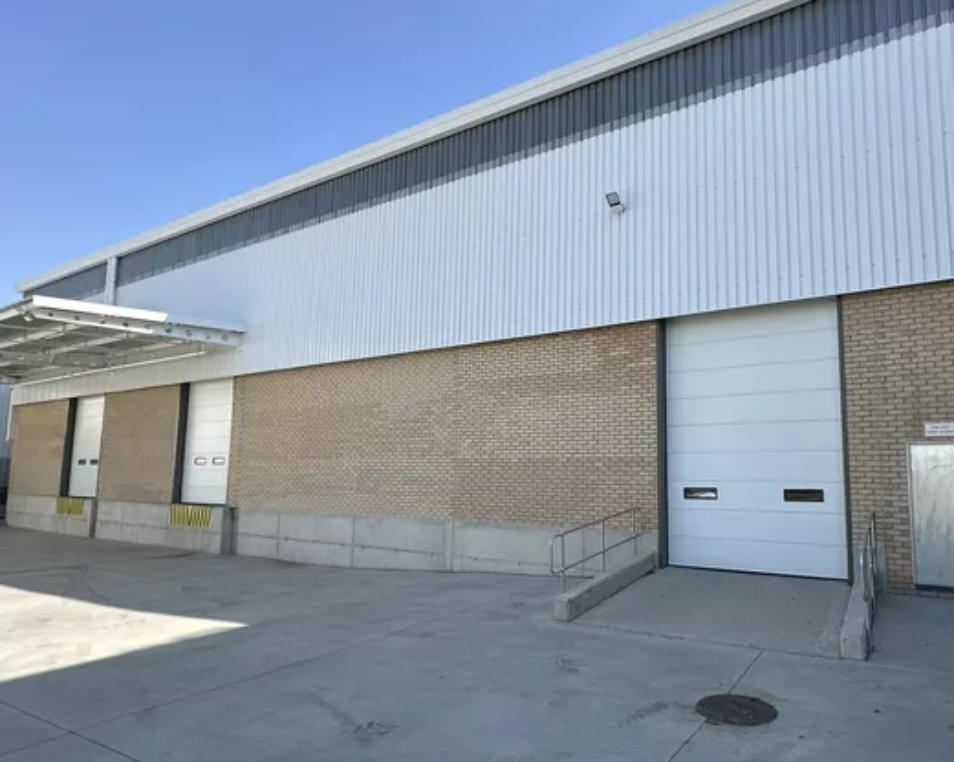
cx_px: 571
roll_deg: -0.3
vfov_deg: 65.4
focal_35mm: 21
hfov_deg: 76.8
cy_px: 414
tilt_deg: +5.5
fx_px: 592
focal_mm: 2.22
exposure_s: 1/972
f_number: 2.2
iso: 50
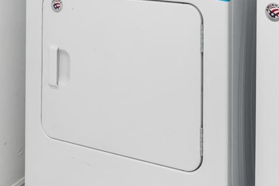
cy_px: -89
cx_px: 196
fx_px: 468
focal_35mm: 60
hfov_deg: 32.8
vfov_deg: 19.7
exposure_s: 1.3
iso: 320
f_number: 8
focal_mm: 18.1
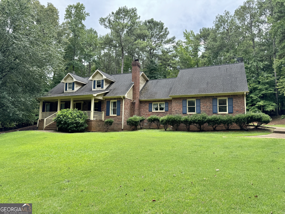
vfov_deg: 56.8
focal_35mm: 24
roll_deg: -0.5
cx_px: 142
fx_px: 198
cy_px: 107
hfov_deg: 71.6
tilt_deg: +5.9
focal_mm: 6.76
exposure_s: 1/980
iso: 80
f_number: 1.78
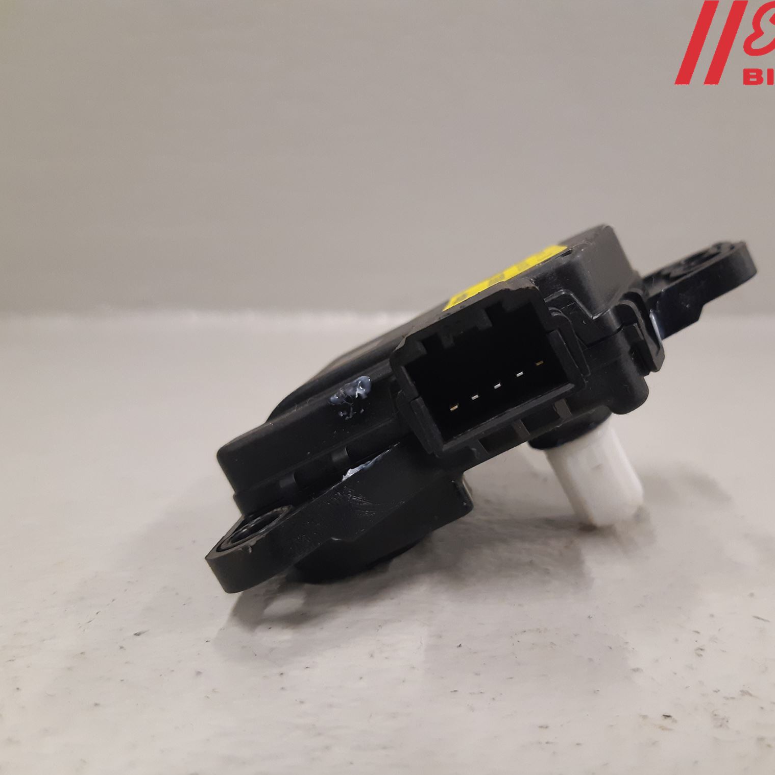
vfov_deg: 52.5
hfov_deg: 52.2
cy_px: 391
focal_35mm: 31
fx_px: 785
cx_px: 465
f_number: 1.7
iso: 250
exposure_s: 1/50
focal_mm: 3.93
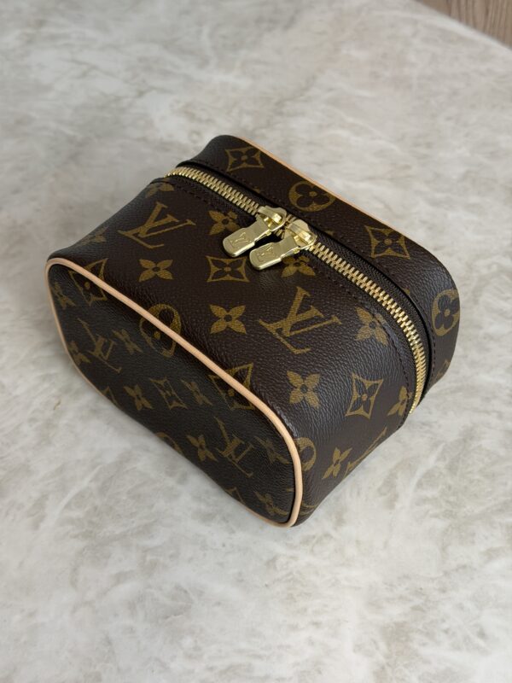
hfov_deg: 30.3
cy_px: 342
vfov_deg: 39.7
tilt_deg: -51.9
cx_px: 256
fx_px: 947
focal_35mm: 48
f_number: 1.78
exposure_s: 1/120
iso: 80
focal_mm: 6.76
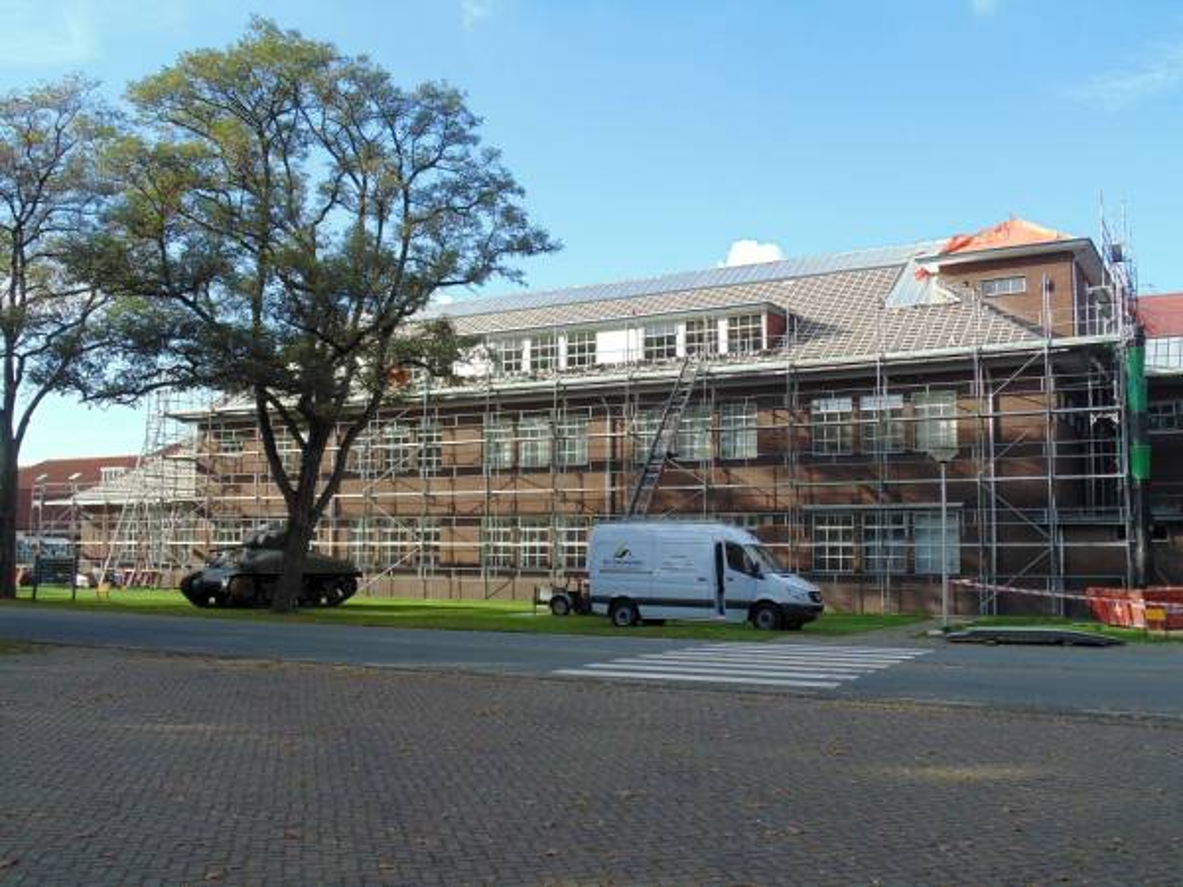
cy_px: 444
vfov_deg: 41.8
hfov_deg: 54.0
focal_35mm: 34
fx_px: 1162
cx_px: 592
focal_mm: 6.2
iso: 80
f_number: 3.4
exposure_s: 1/400
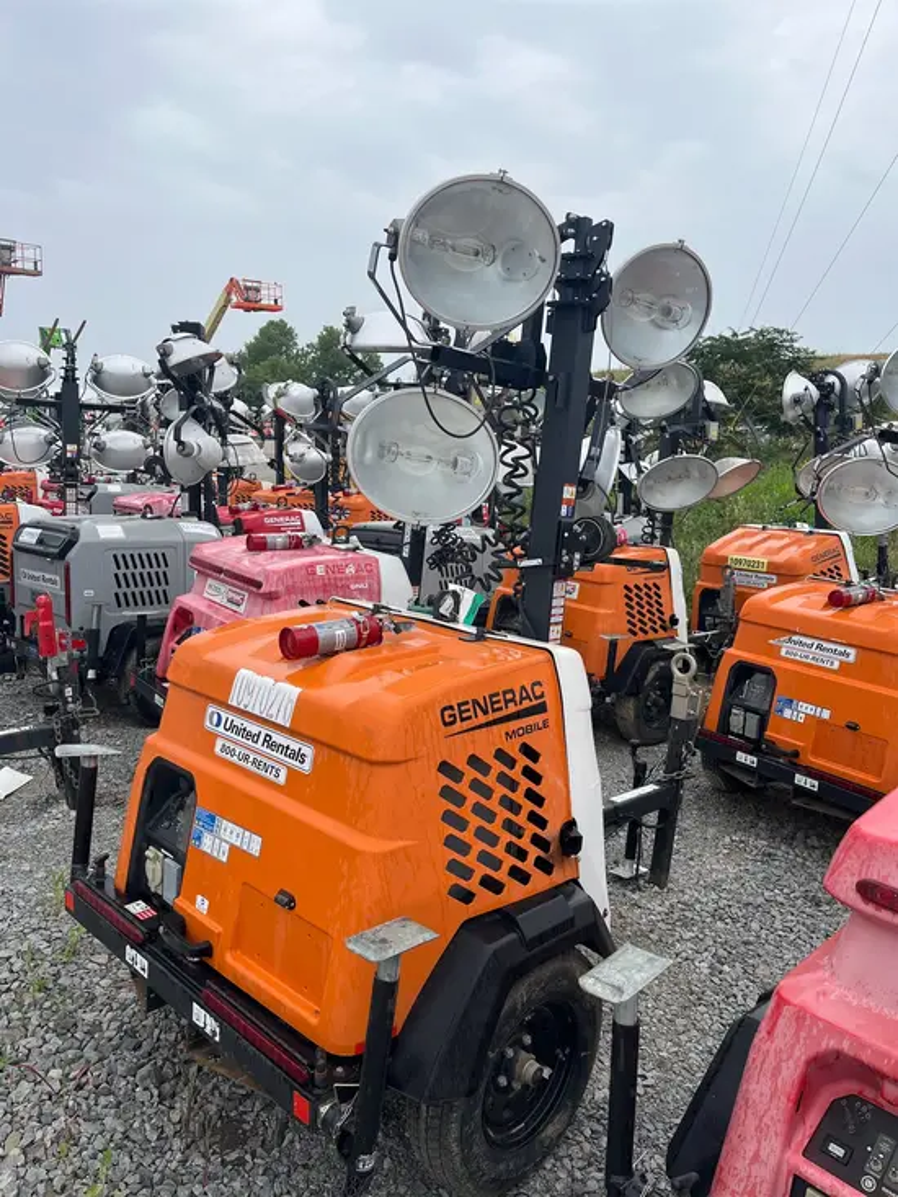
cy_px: 598
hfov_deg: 53.1
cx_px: 449
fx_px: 899
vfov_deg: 67.3
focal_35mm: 26
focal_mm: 5.1
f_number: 1.6
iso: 50
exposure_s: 1/1355
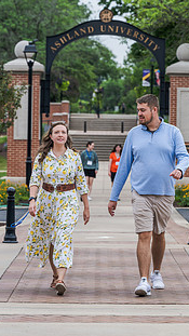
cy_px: 154
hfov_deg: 7.8
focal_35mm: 156
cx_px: 113
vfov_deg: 13.8
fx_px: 1389
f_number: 4.5
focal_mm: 103
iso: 125
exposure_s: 1/500
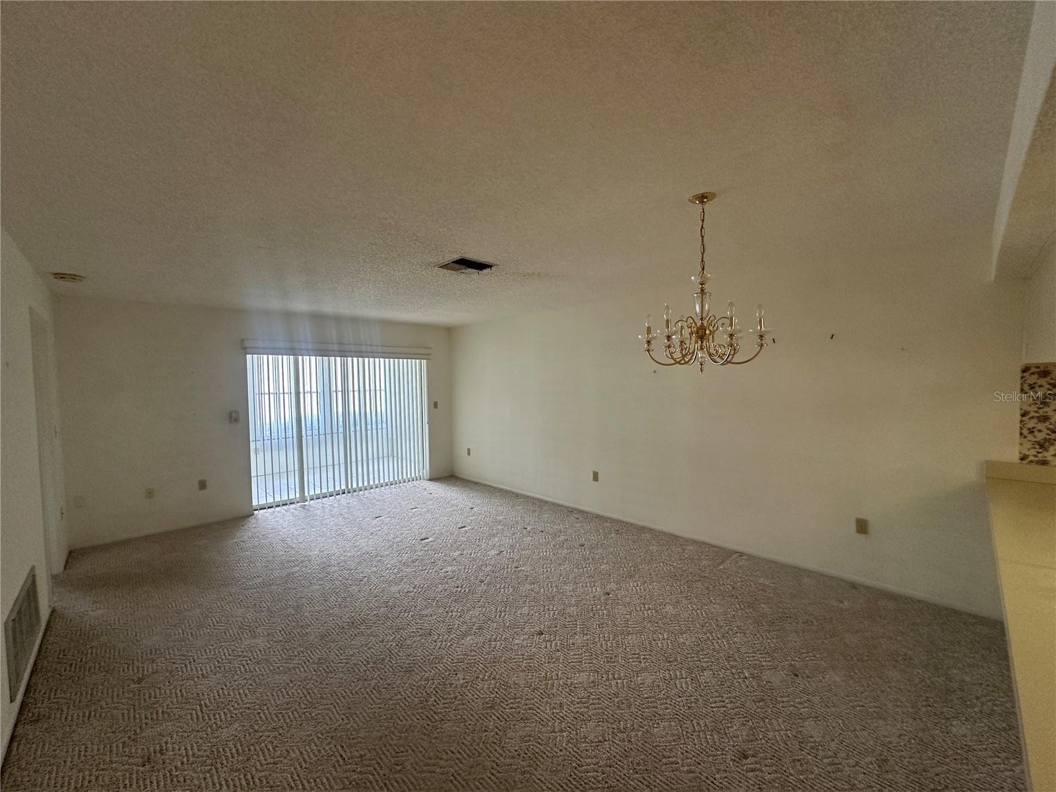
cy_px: 396
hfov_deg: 102.1
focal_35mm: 14
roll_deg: +0.0
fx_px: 427
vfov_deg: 85.7
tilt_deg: -2.1
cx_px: 528
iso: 250
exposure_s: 1/120
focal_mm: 2.22
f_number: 2.2
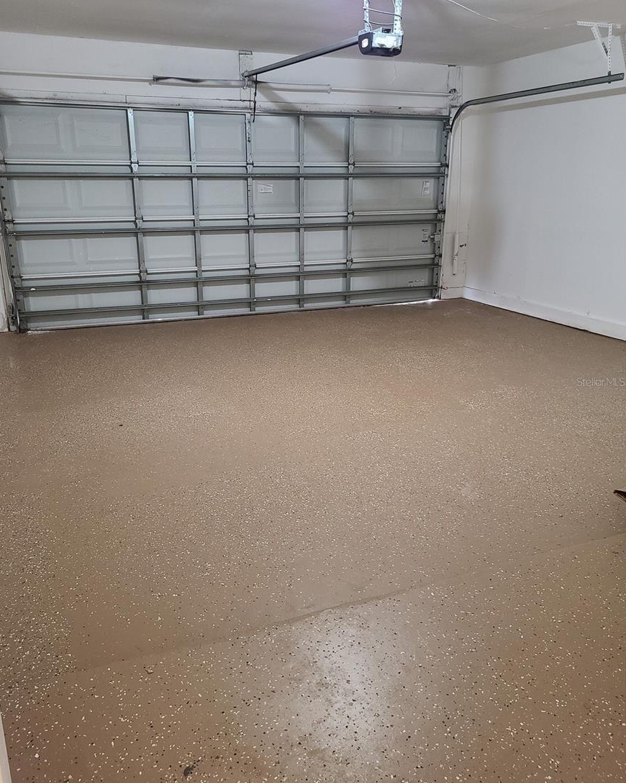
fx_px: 649
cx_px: 304
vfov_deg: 62.2
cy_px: 381
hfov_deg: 51.5
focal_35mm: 28
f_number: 1.8
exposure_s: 1/30
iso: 640
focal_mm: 5.4
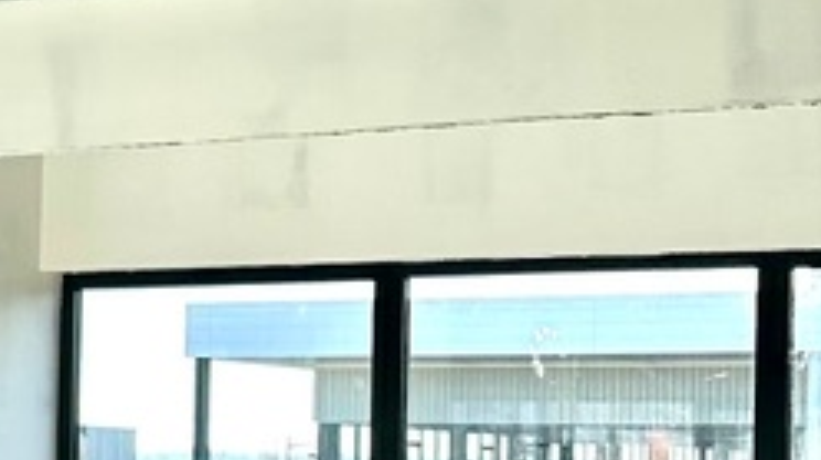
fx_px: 2936
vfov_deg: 8.9
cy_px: 460
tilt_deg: +0.4
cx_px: -699
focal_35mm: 135
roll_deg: -1.4
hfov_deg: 14.0
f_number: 1.78
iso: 80
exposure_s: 1/1639
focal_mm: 6.86
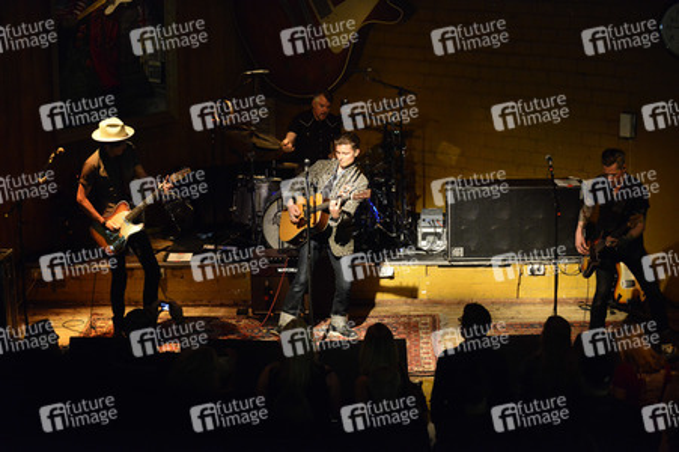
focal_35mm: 70
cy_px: 226
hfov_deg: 28.9
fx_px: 1319
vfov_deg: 19.4
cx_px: 340
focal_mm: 70
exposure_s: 1/125
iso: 8063
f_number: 2.8
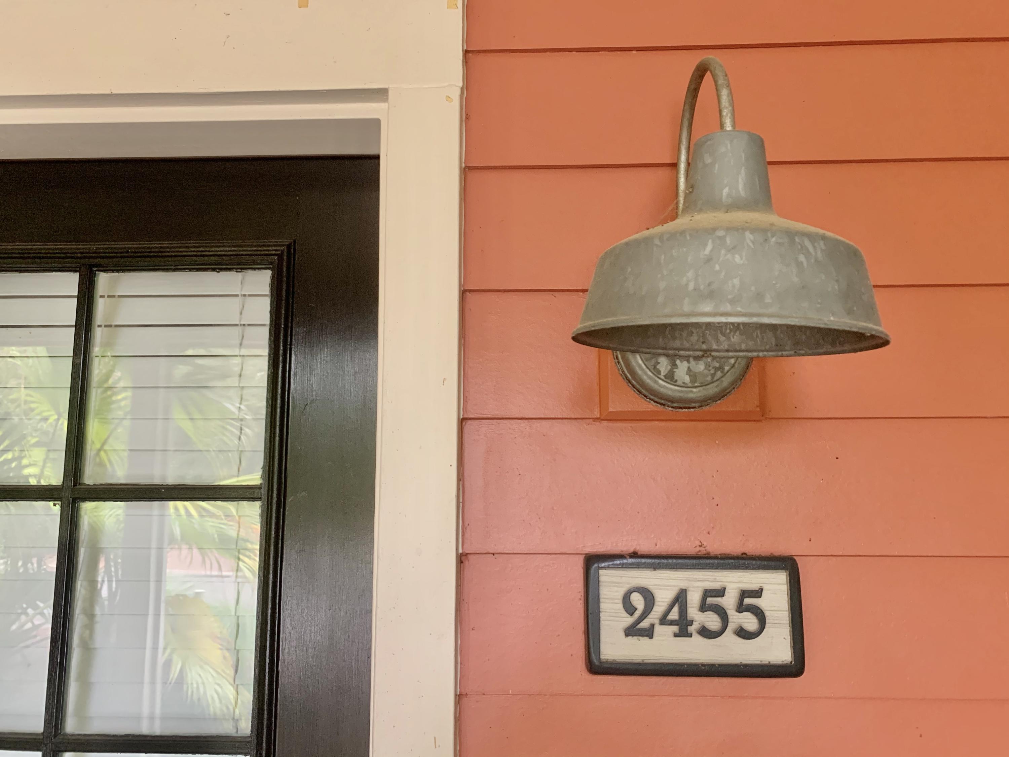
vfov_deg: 53.1
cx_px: 504
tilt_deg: +8.5
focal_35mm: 26
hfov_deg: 67.3
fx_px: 758
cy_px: 378
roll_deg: -0.2
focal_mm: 4.25
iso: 400
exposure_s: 1/45
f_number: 1.8
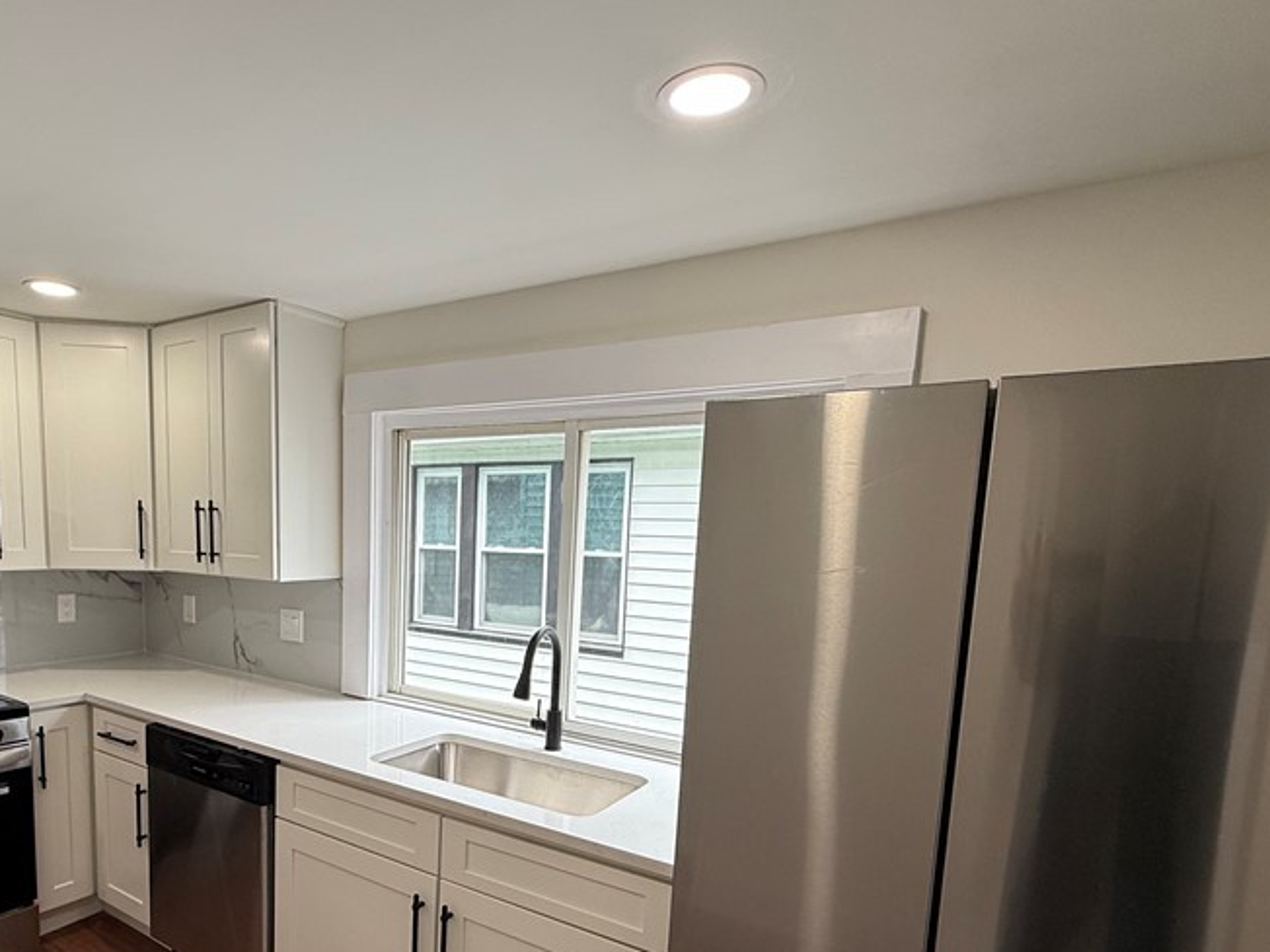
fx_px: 807
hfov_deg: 74.7
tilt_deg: -7.2
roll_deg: -1.6
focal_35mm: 22
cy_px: 631
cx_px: 454
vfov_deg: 59.7
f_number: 2.2
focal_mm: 2.22
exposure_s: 1/120
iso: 50
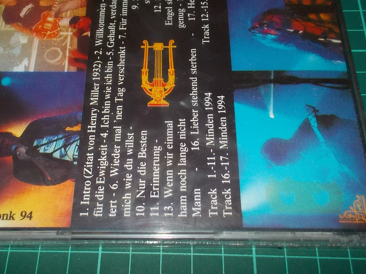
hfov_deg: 45.7
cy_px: 118
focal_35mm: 41
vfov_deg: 35.1
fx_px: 433
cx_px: 159
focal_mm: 4.1
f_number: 3.3
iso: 200
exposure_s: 1/30
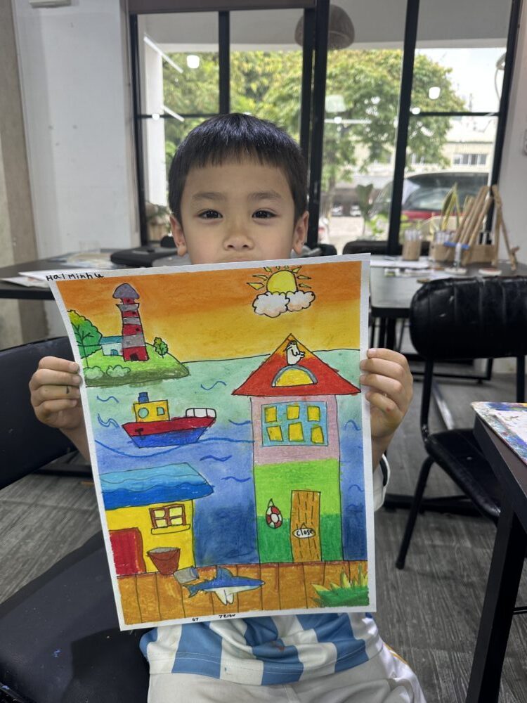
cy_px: 352
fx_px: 487
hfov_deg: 56.8
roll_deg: -0.9
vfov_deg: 71.6
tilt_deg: -14.6
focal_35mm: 24
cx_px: 264
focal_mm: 6.86
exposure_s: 1/100
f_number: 1.78
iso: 125
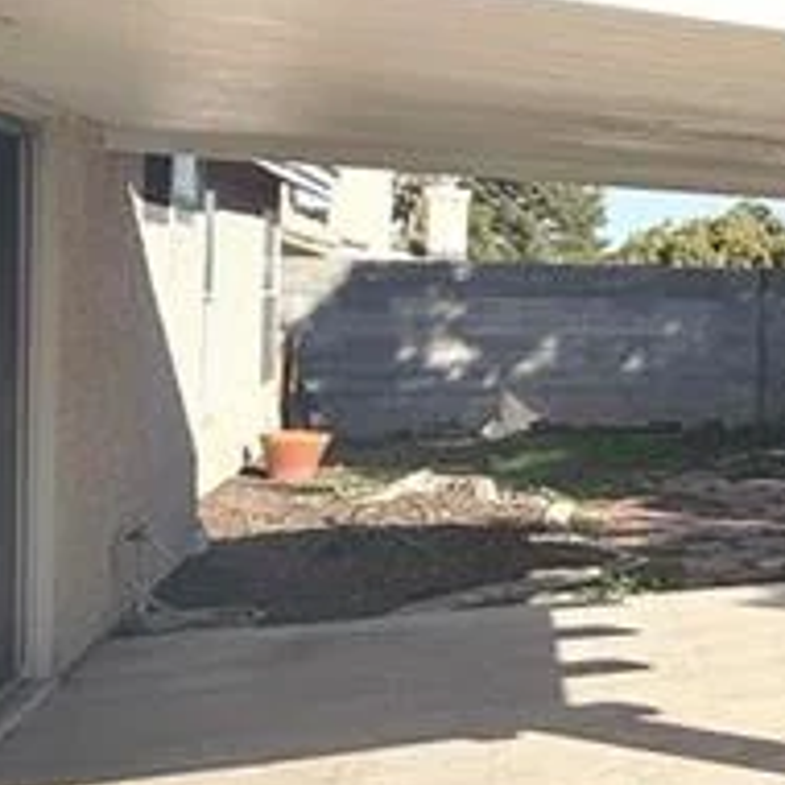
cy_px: 297
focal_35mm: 52
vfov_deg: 32.6
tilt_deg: +1.0
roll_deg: -0.7
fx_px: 1334
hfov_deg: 22.0
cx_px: 1376
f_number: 2.2
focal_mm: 2.22
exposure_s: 1/1795
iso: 50
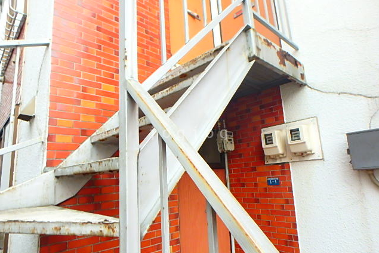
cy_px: 132
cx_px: 190
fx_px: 232
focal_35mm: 22
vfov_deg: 57.3
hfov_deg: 78.6
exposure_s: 1/30
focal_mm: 3.7
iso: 400
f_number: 3.5
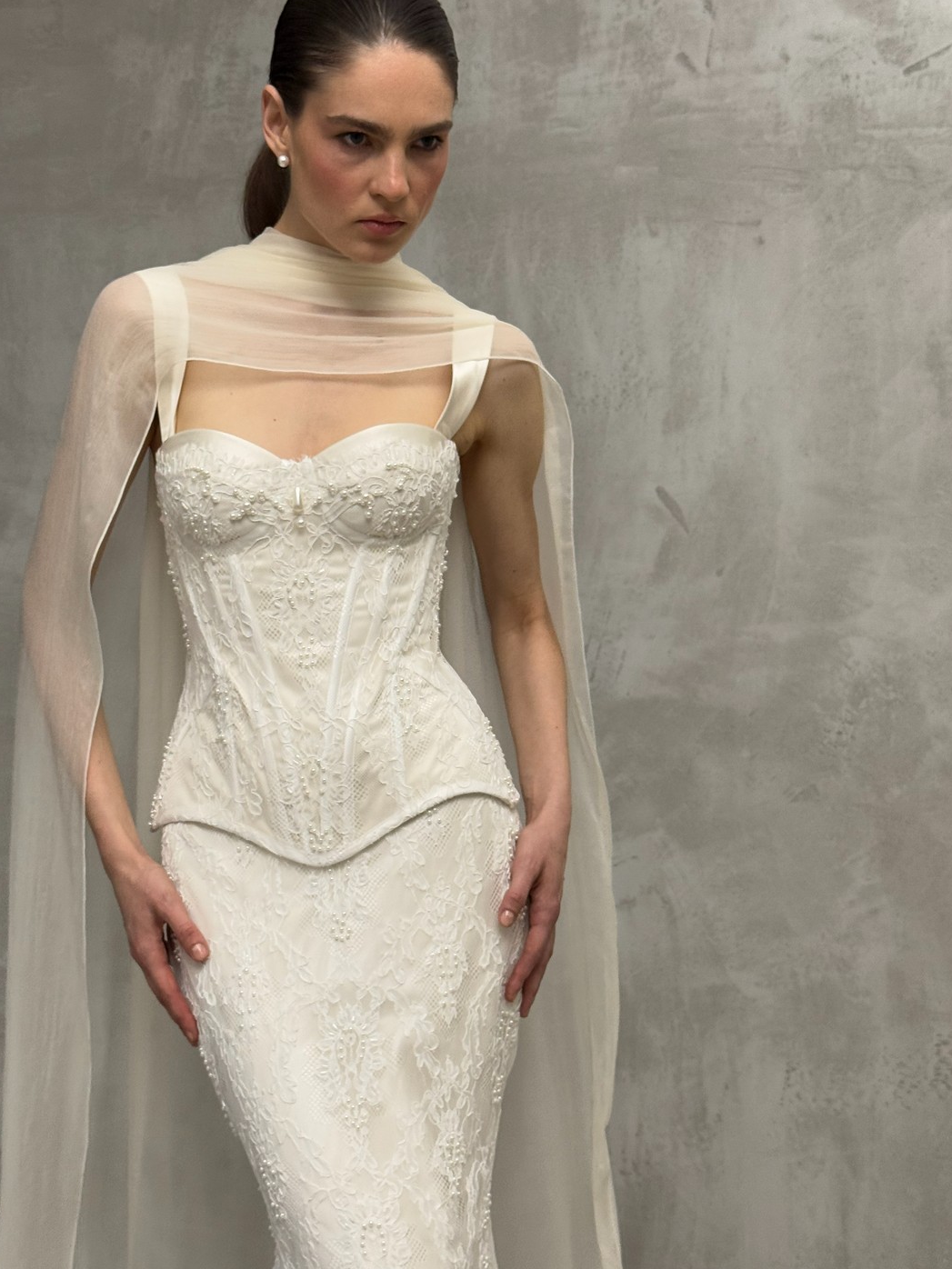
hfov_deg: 26.5
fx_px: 2017
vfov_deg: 34.9
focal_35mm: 55
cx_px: 418
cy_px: 665
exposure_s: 1/60
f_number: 1.78
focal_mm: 6.76
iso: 100
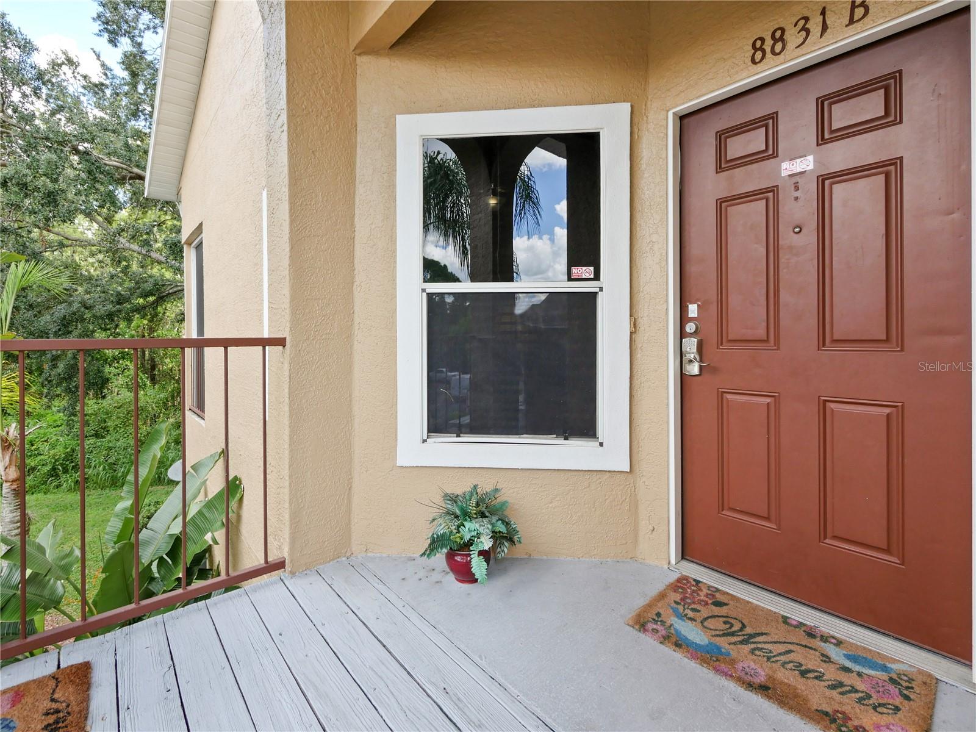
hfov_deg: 102.1
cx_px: 488
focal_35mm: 14
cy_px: 366
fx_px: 395
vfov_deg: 85.7
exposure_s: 1/160
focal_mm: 7
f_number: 5
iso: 200
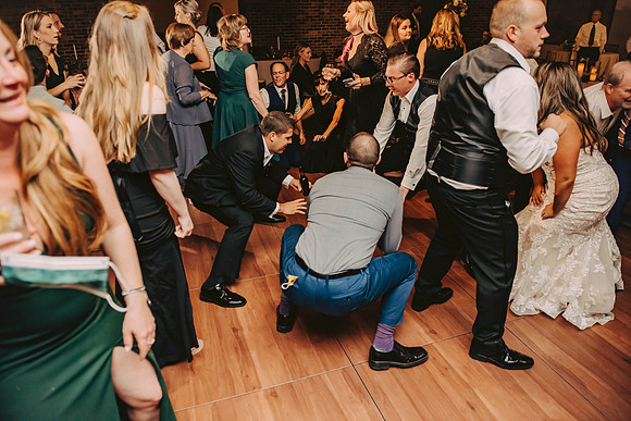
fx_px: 421
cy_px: 210
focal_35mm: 24
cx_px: 316
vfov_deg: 53.2
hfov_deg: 73.7
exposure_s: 1/200
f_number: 3.2
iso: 2000
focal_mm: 24
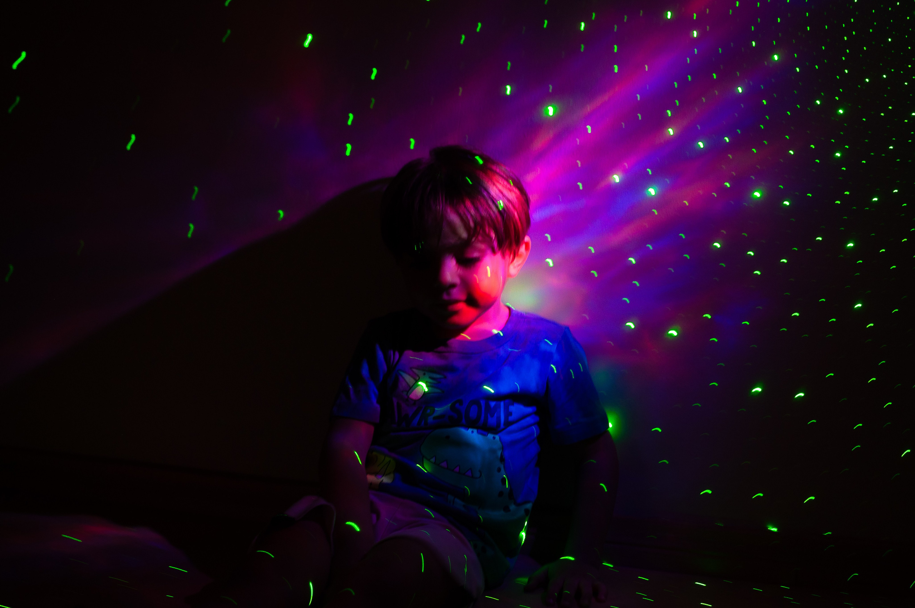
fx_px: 1333
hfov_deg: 37.9
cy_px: 304
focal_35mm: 52
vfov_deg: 25.7
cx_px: 458
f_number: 3.2
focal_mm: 35
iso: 200
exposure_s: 1/15
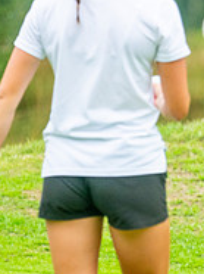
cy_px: 118
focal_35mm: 1349
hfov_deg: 1.1
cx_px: 395
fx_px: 10624
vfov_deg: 1.5
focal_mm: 300
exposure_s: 1/1250
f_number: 4.5
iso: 400
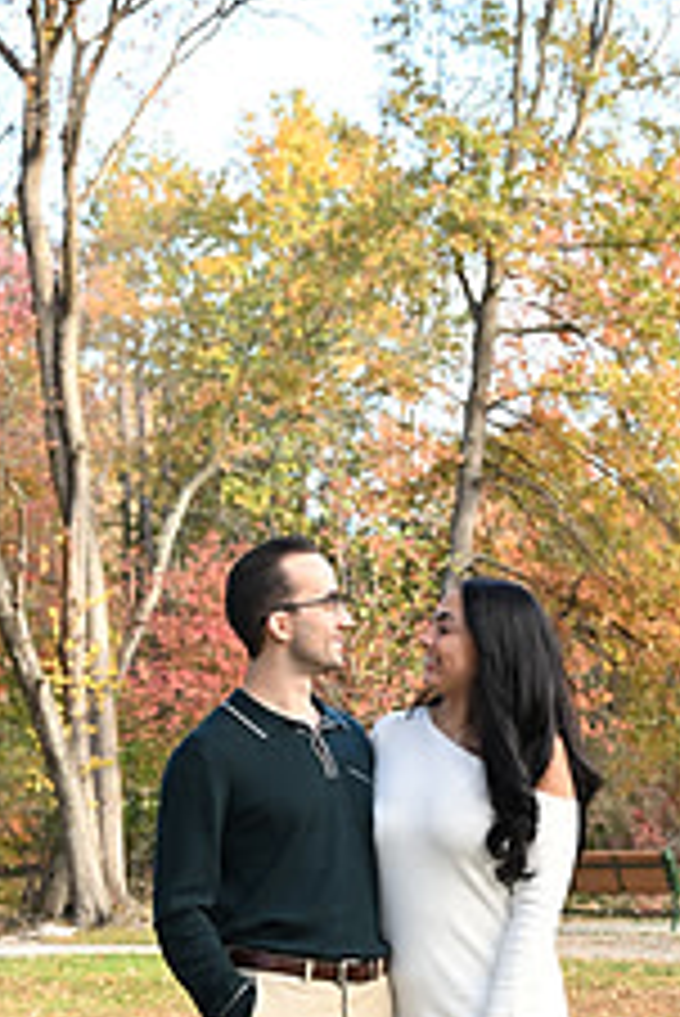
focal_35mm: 105
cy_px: 770
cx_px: 421
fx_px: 2970
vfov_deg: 19.3
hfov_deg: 13.1
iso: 200
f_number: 6.3
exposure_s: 1/80
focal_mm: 41
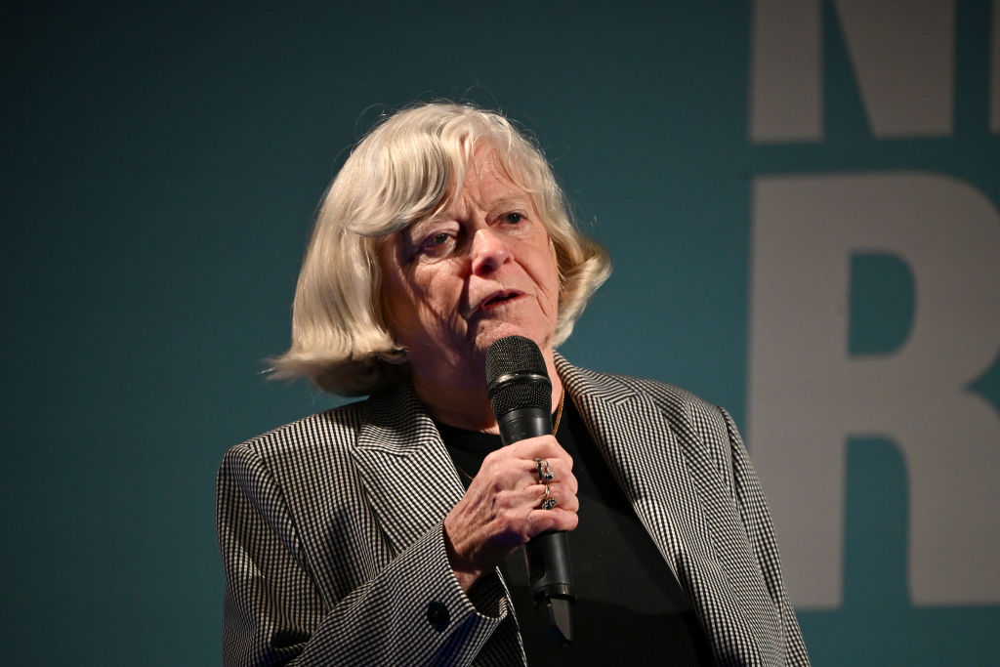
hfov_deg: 5.2
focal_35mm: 400
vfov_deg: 3.4
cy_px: 334
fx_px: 11112
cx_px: 500
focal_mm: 400
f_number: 6.3
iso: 3200
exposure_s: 1/125
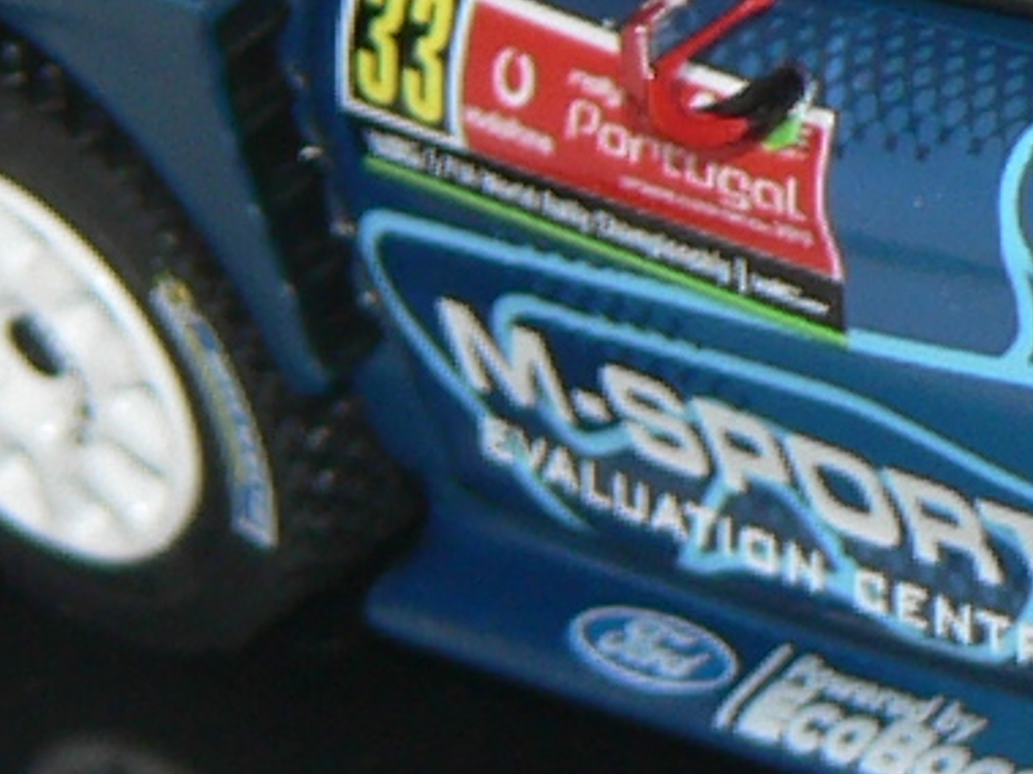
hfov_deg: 2.3
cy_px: -229
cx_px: 1480
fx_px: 26193
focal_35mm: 878
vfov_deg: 1.7
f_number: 3.2
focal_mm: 21.6
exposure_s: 1/60
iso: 80
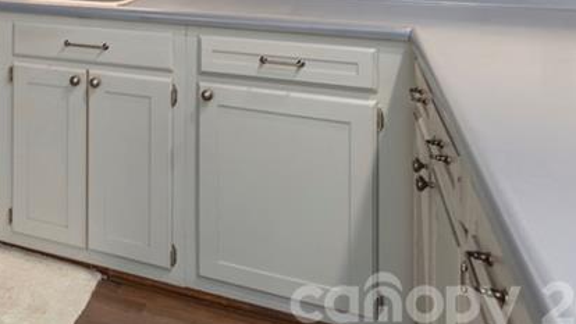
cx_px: -32
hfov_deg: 39.4
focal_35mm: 44
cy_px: -106
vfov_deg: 23.6
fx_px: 672
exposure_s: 1/25
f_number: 7.1
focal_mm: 17
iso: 320
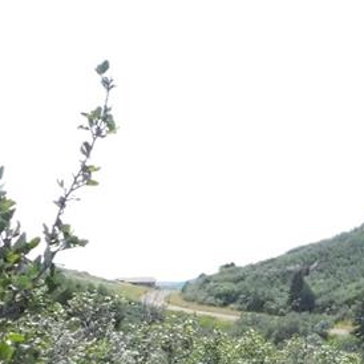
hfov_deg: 19.3
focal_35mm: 76
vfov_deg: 22.3
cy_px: 310
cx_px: 575
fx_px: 904
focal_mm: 4
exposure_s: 1/1500
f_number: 6
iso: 800
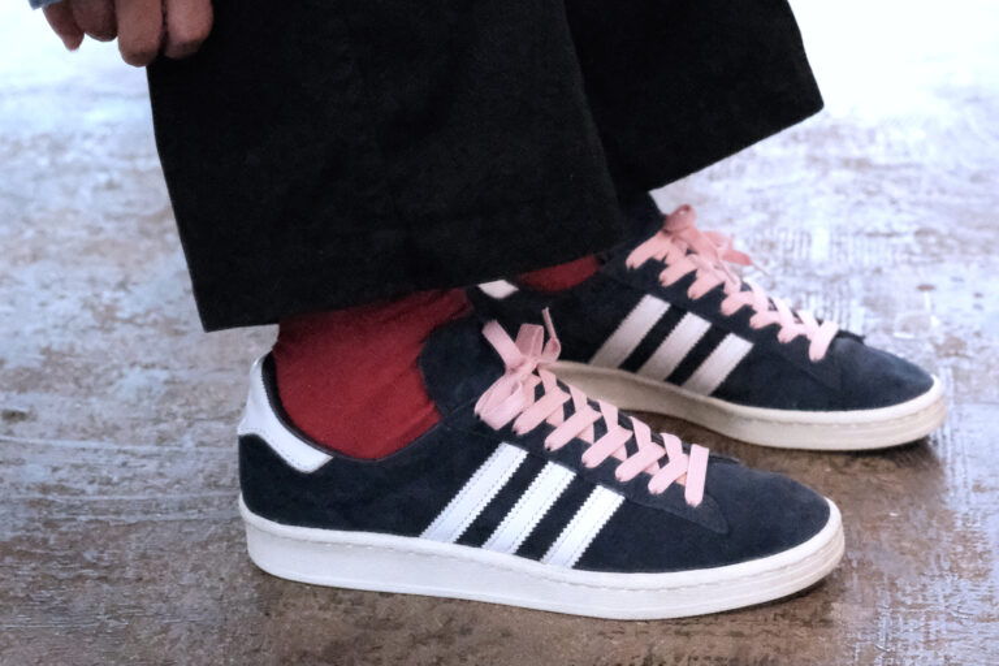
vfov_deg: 25.5
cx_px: 500
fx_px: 1471
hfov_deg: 37.5
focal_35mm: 53
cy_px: 333
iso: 25600
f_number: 4.5
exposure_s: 1/450
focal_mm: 35
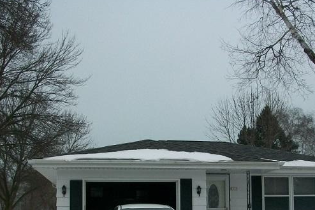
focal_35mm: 55
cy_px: 176
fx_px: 481
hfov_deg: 36.1
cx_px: 190
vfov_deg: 24.1
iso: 80
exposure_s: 1/320
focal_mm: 5.7
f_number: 5.5
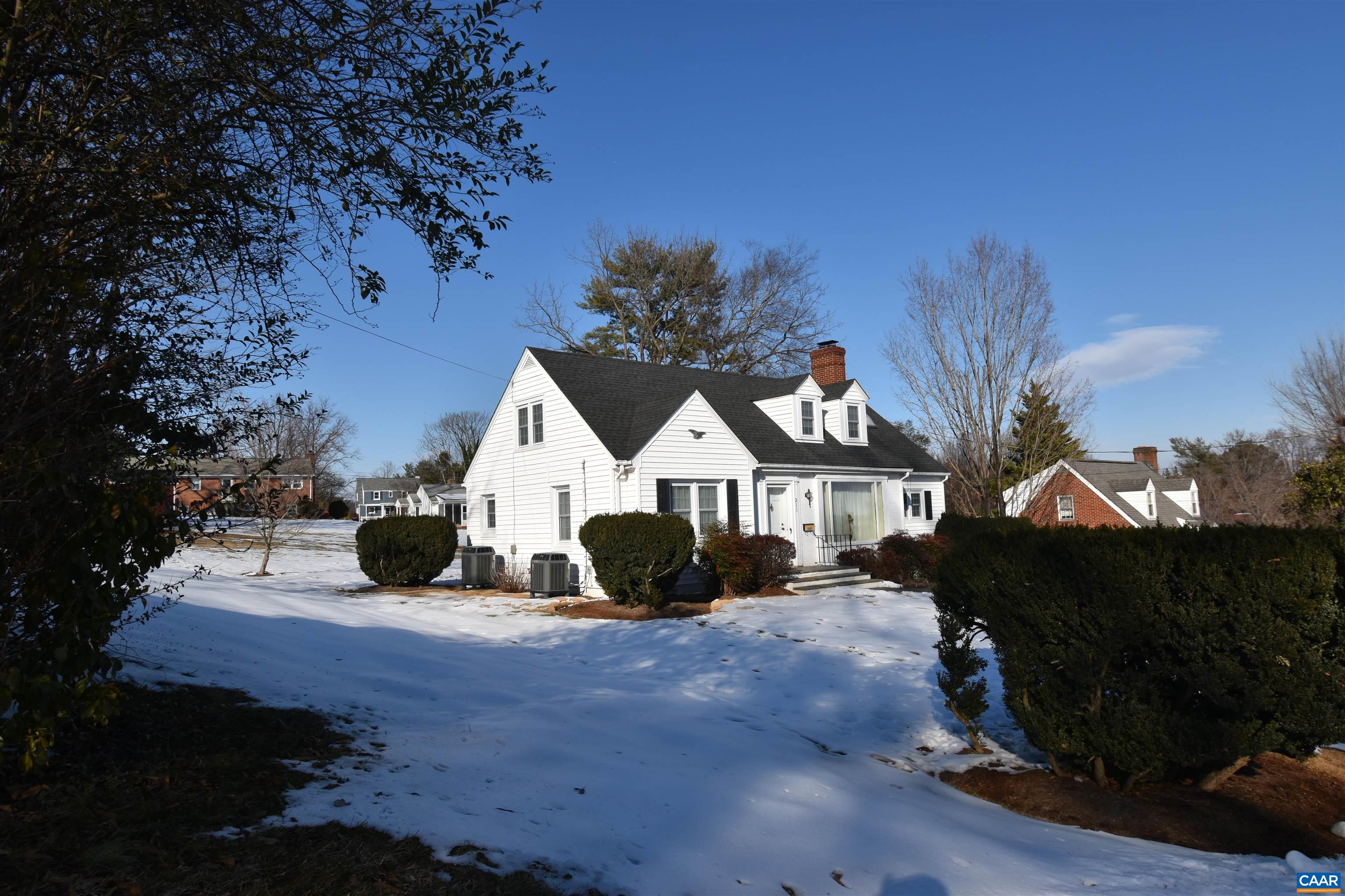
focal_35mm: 21
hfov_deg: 81.2
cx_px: 672
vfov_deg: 59.5
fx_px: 785
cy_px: 448
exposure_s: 1/400
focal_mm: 14
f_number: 10
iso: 100
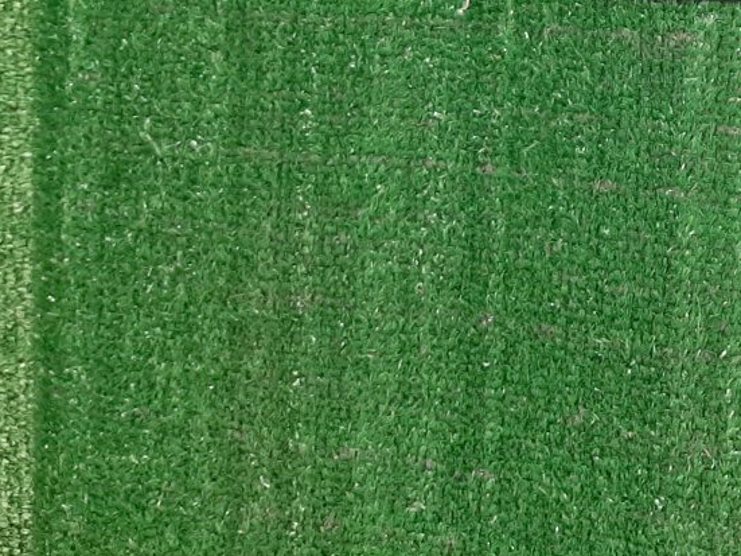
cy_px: -155
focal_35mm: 68
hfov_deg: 25.0
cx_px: 949
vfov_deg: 19.9
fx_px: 1455
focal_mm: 3.93
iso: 69
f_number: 1.7
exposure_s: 1/50
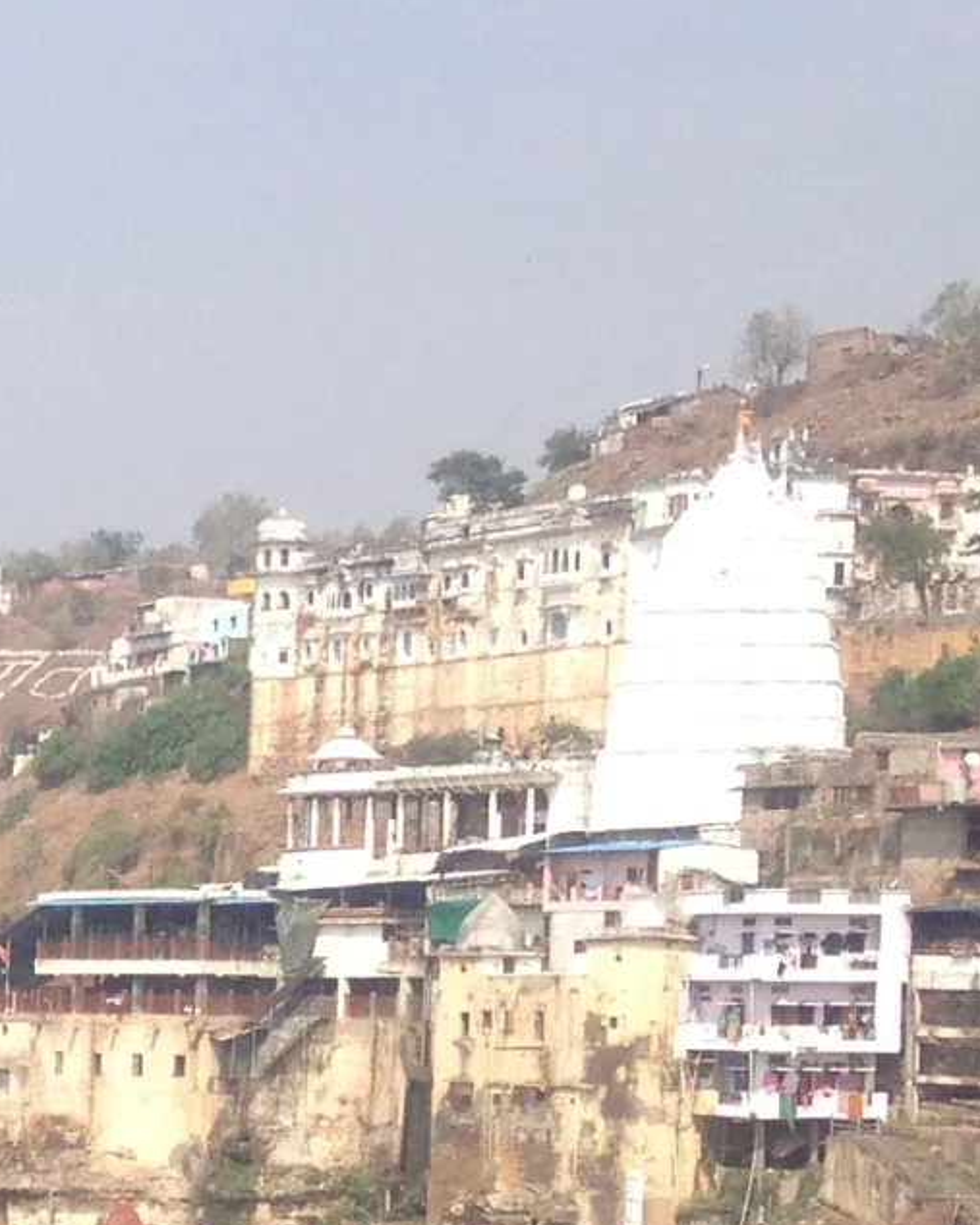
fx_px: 4714
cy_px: 1190
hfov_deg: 10.5
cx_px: -1239
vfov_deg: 14.6
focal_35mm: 130
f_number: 2.4
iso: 50
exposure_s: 1/1323
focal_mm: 4.13
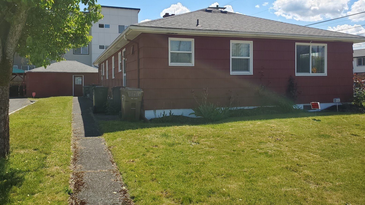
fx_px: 281
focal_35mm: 29
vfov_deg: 40.0
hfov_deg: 66.1
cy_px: 83
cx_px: 184
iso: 50
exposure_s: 1/1404
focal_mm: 4.3
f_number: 2.4
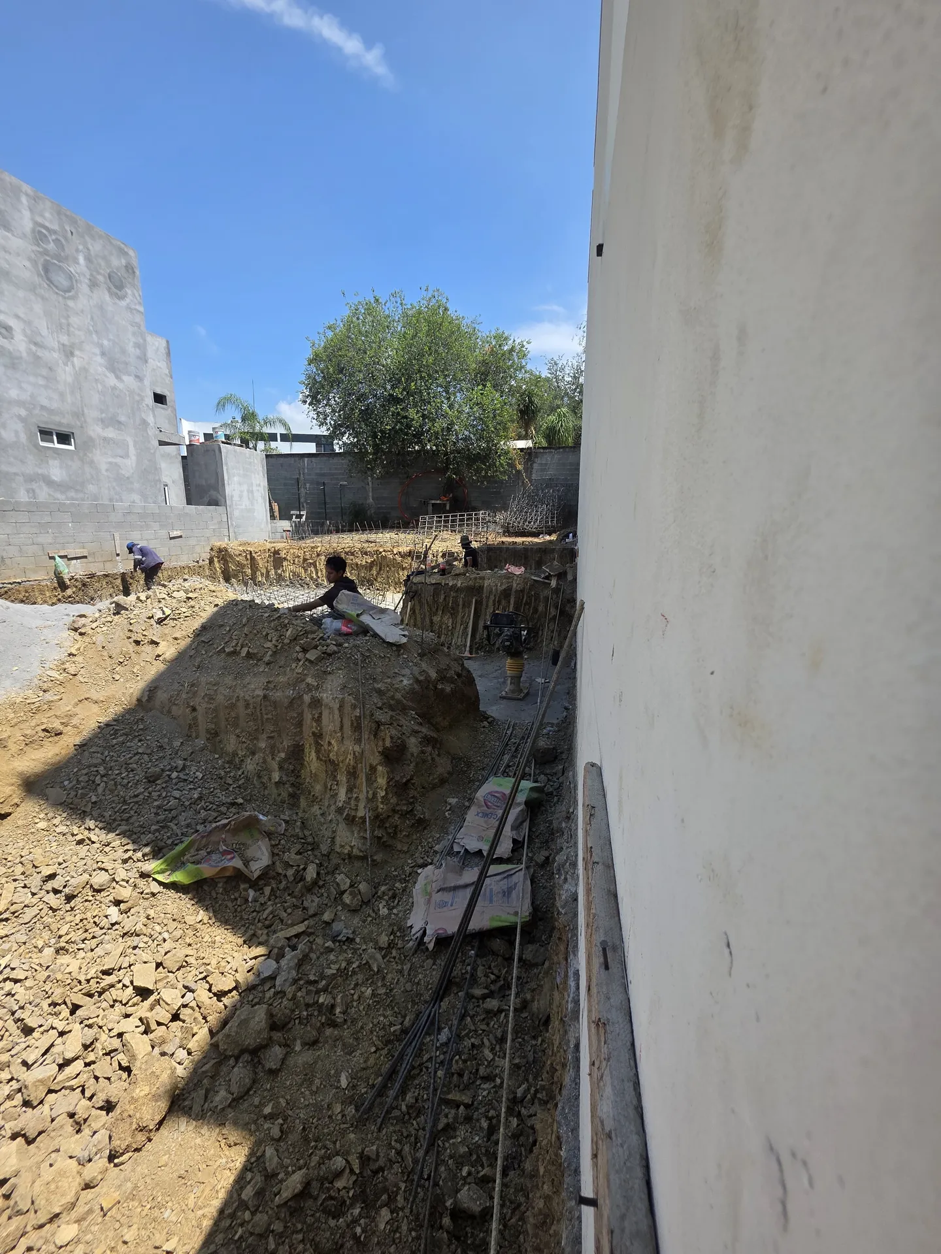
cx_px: 470
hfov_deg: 89.9
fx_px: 471
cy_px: 627
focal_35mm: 13
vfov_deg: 106.2
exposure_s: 1/1248
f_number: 1.9
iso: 40
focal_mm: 2.2
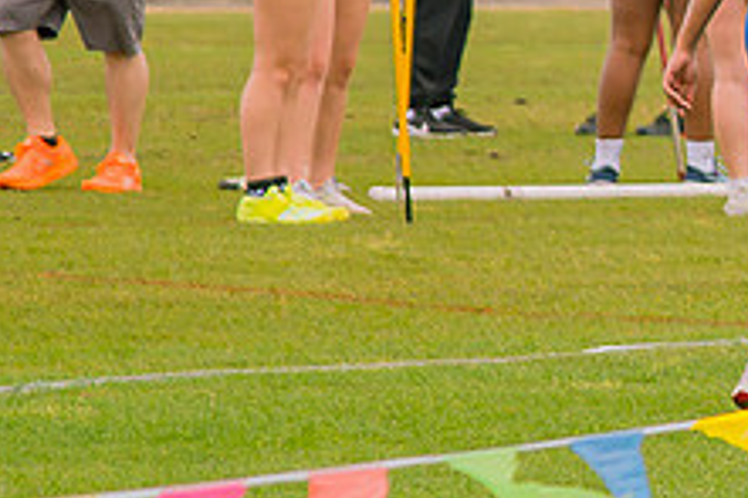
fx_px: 13848
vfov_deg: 2.1
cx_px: 987
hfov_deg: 3.1
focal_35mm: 667
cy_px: 81
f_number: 4
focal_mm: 120
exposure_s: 1/200
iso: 200
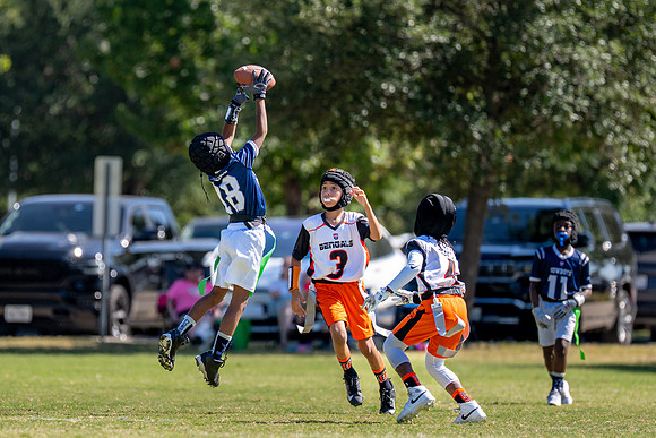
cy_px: 257
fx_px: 7023
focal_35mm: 385
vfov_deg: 3.6
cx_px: 214
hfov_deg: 5.3
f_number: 2.8
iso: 160
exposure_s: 1/2000
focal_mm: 200
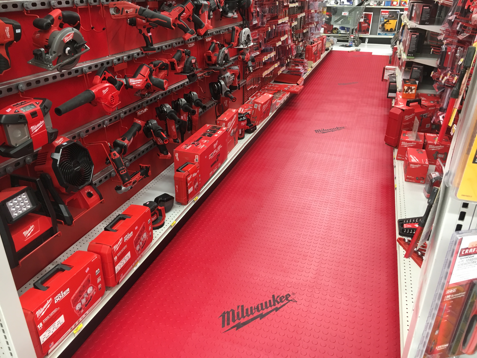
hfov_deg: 61.7
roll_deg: +0.3
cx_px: 238
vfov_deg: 48.2
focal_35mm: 29
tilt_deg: -25.9
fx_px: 400
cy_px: 179
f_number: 2.2
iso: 100
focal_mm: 4.15
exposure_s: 1/30
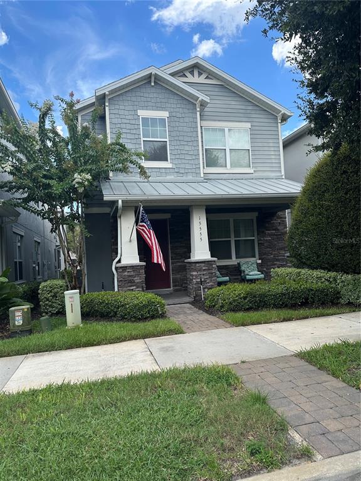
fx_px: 334
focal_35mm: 24
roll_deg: +2.5
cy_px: 240
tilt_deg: +3.4
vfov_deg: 71.6
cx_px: 180
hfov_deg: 56.8
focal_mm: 6.86
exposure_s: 1/1541
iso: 80
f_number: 1.78
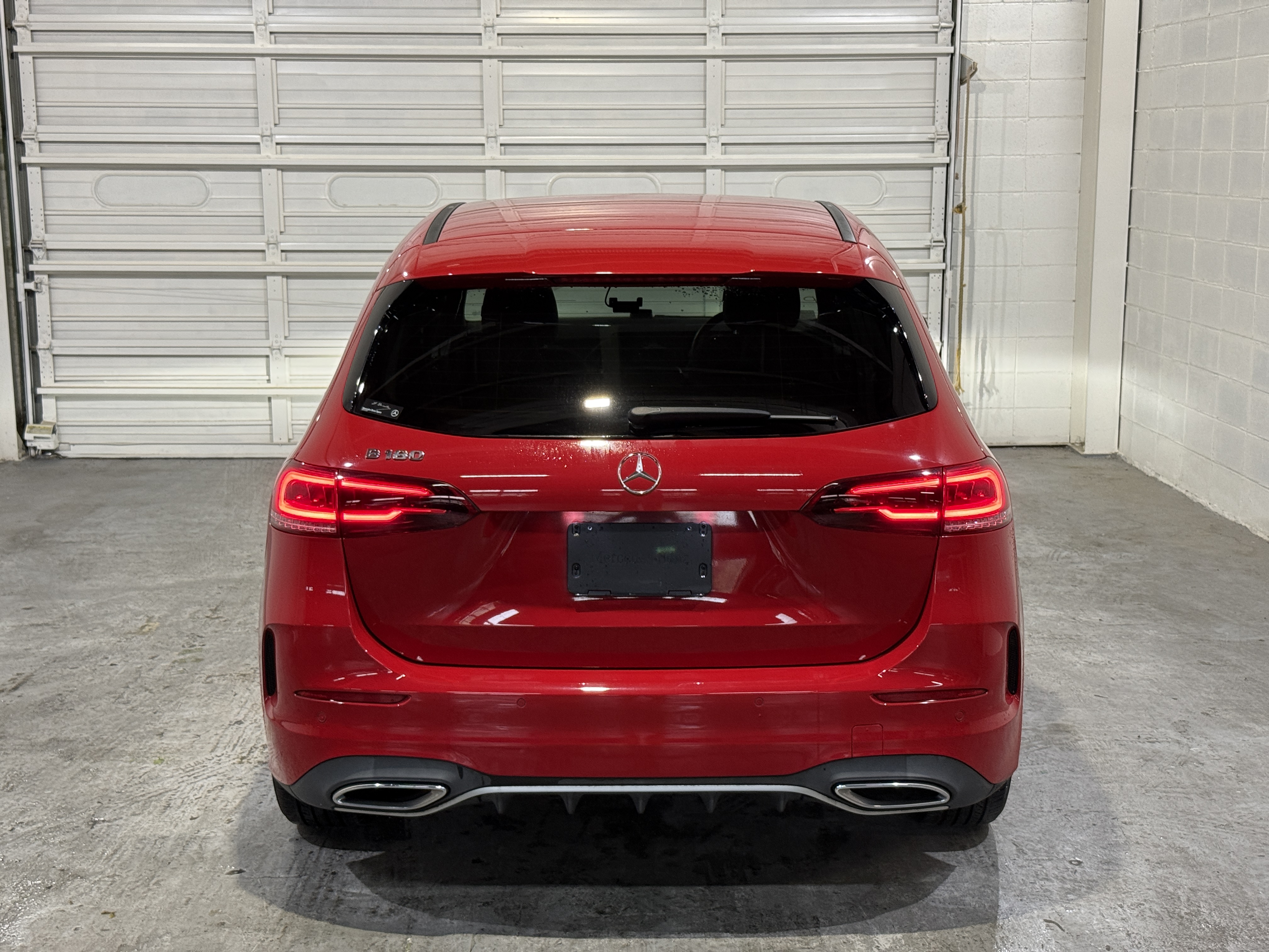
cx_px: 634
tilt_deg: -10.1
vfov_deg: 30.3
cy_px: 476
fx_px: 1760
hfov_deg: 39.7
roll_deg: -0.4
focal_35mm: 48
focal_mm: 6.76
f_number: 1.78
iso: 125
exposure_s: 1/60
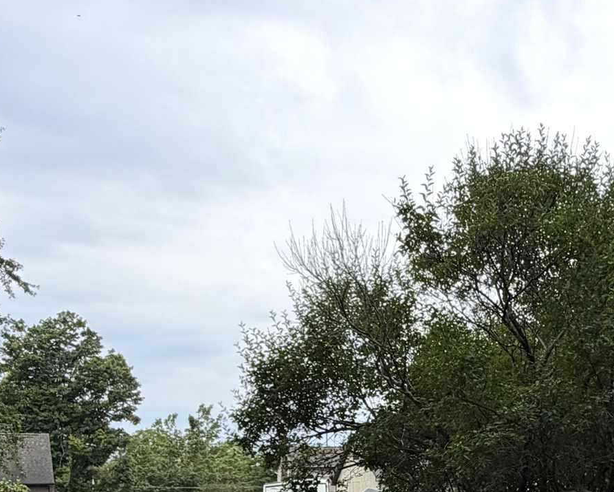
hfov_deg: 39.1
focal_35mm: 47
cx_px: 409
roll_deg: +2.0
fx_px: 854
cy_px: 467
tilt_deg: +1.8
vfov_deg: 30.3
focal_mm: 2.22
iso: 40
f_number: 2.2
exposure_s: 1/770
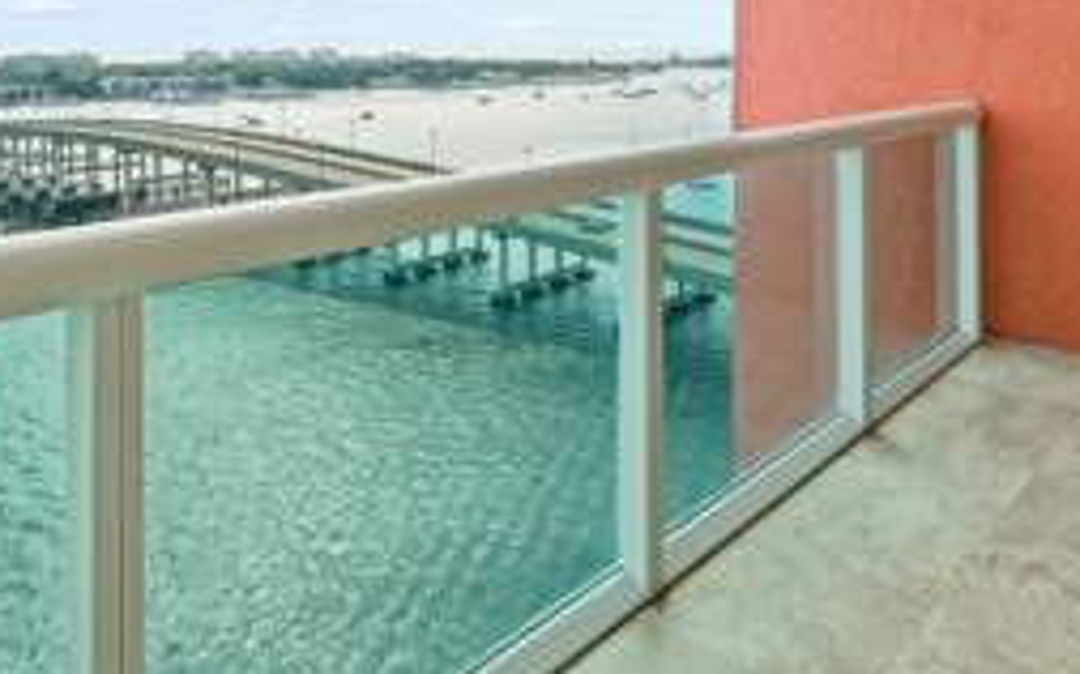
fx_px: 853
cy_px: 41
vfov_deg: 39.3
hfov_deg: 62.2
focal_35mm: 29
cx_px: 760
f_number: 8
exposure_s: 1/140
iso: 400
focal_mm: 10
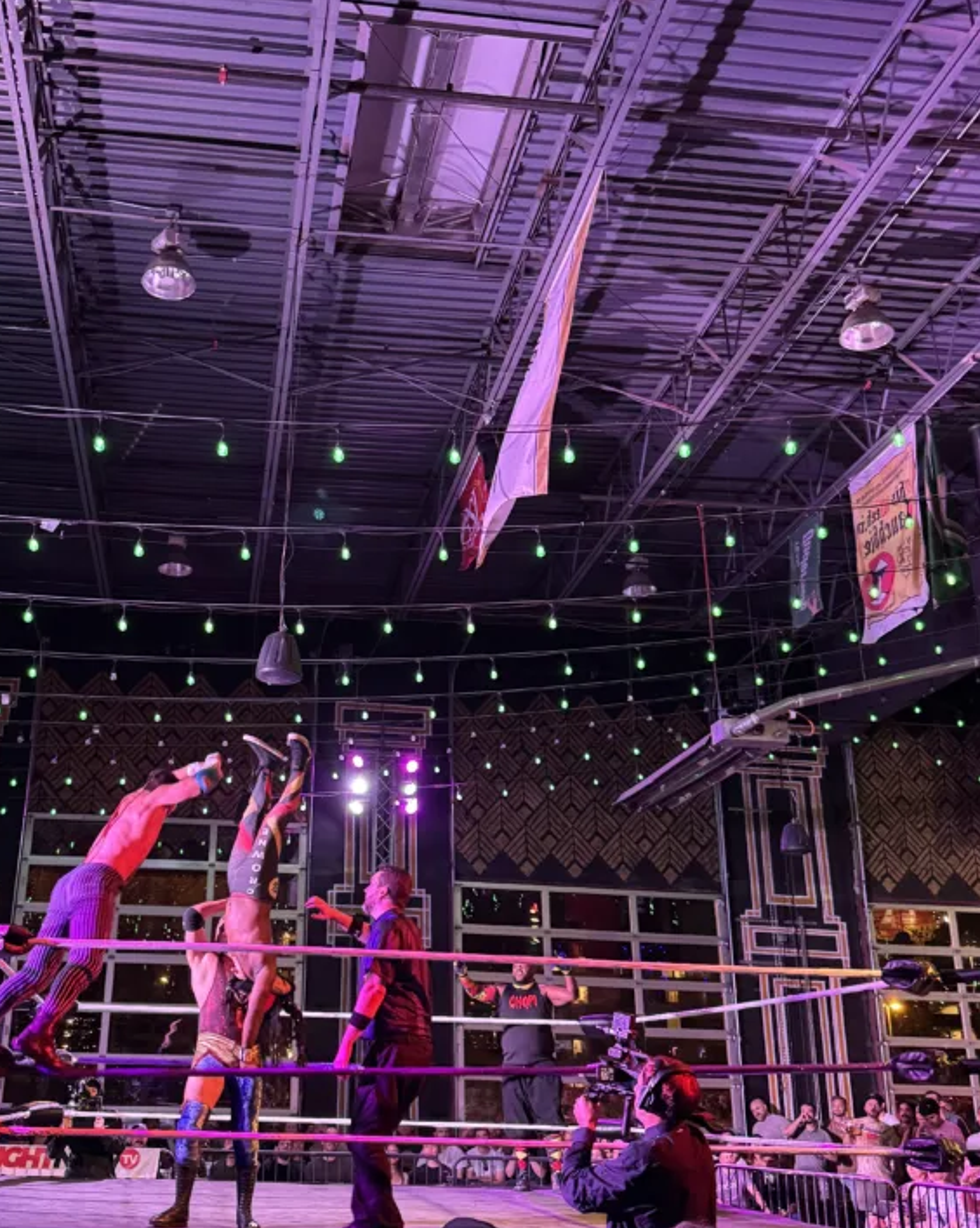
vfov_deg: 52.8
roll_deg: -2.2
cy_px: 651
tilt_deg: +18.2
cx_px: 328
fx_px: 1234
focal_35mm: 34
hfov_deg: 42.7
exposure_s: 1/40
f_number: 1.78
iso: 800
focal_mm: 6.76
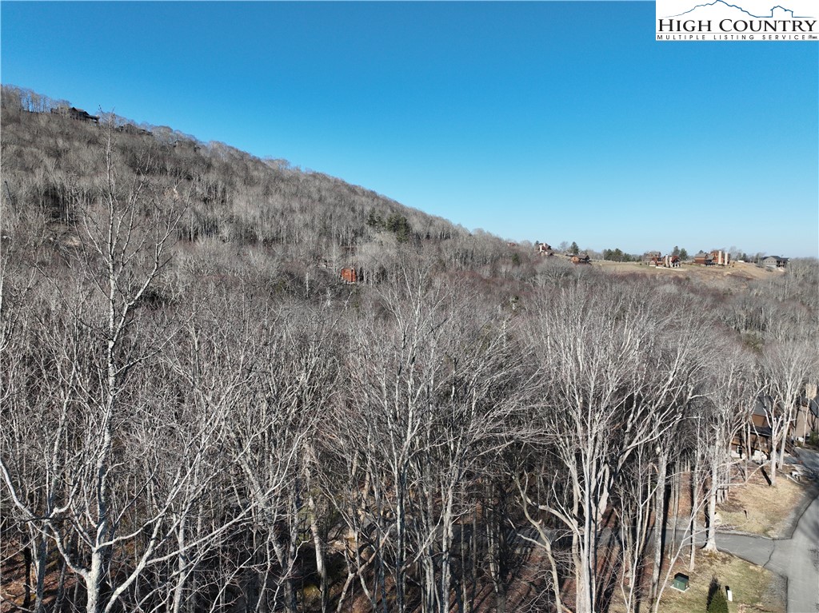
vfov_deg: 56.8
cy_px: 306
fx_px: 568
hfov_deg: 71.6
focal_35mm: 24
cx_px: 410
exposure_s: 1/1250
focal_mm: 12.29
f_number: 2.8
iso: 100
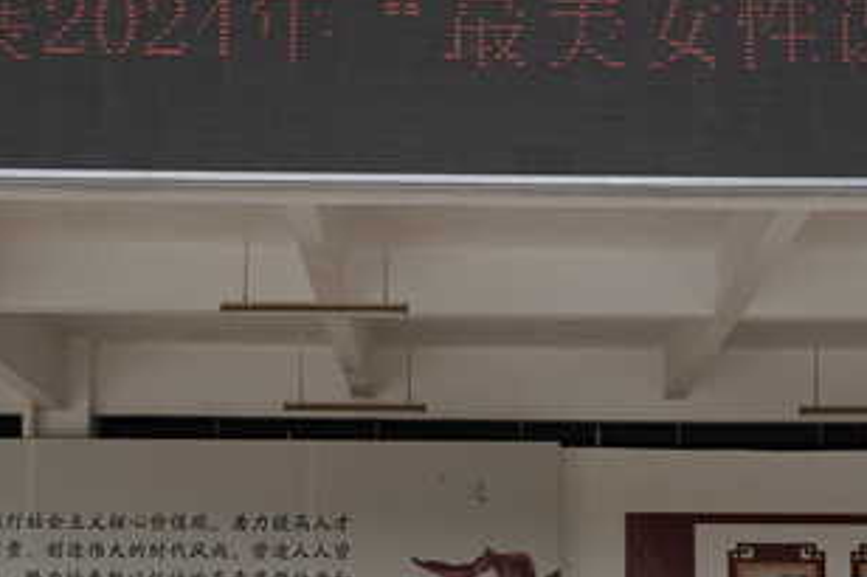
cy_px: 512
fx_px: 1781
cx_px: 479
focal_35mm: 74
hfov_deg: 27.3
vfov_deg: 18.1
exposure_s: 1/500
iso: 400
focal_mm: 38
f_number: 5.6
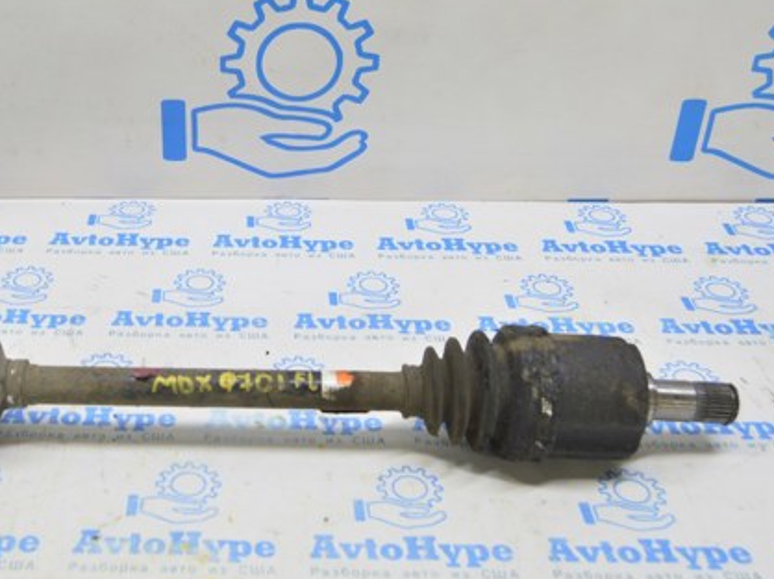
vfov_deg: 28.6
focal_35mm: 51
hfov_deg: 36.9
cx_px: 207
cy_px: 223
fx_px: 1134
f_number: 5.6
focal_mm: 23
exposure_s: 1/20
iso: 400
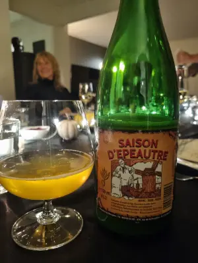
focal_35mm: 26
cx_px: 99
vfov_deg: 67.3
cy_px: 132
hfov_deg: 53.1
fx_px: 198
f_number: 1.8
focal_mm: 5.4
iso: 1250
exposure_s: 1/25
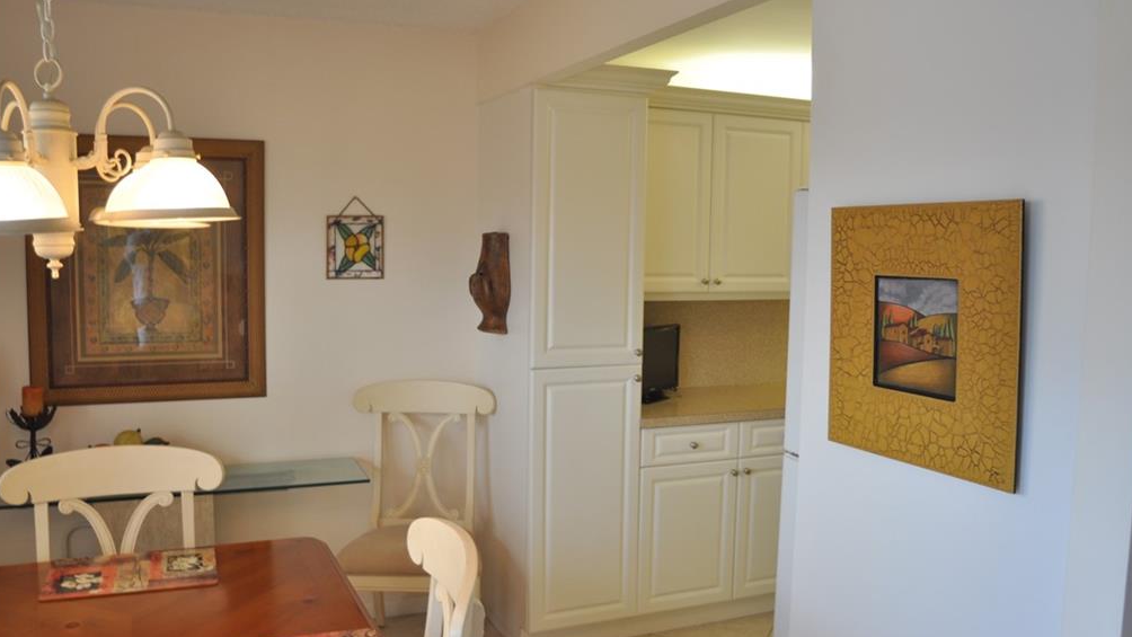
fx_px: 961
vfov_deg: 36.7
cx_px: 565
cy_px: 328
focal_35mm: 32
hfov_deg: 61.0
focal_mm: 20
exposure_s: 1/60
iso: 400
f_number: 4
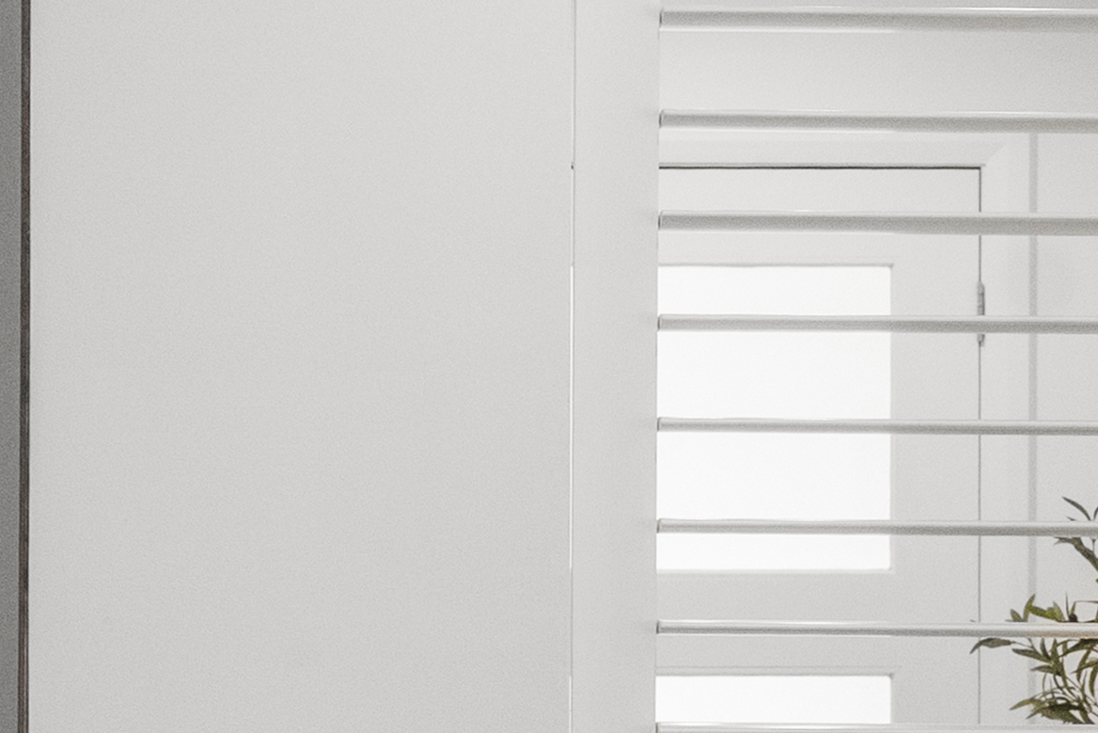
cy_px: 1172
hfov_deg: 8.0
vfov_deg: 5.3
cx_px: 92
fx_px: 7869
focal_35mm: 258
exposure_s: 1/40
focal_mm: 43
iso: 1250
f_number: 8
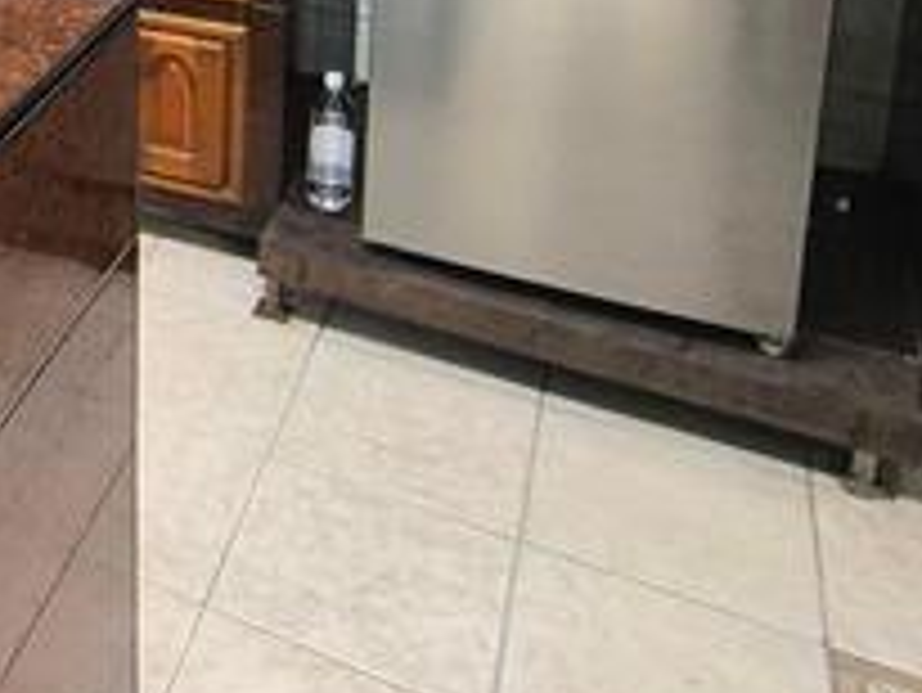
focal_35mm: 50
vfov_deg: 25.5
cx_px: -297
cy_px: -180
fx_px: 1333
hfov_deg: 29.9
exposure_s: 1/50
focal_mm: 1.65
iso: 200
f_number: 2.2
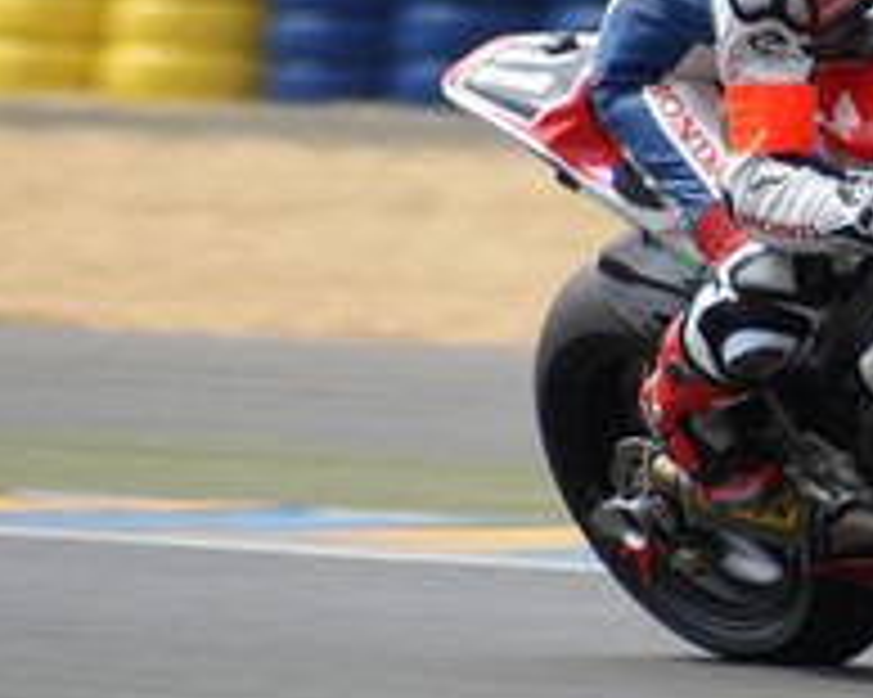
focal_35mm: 1267
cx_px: 936
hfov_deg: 1.5
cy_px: 347
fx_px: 32720
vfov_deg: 1.2
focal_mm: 300
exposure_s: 1/500
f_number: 5.6
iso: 160
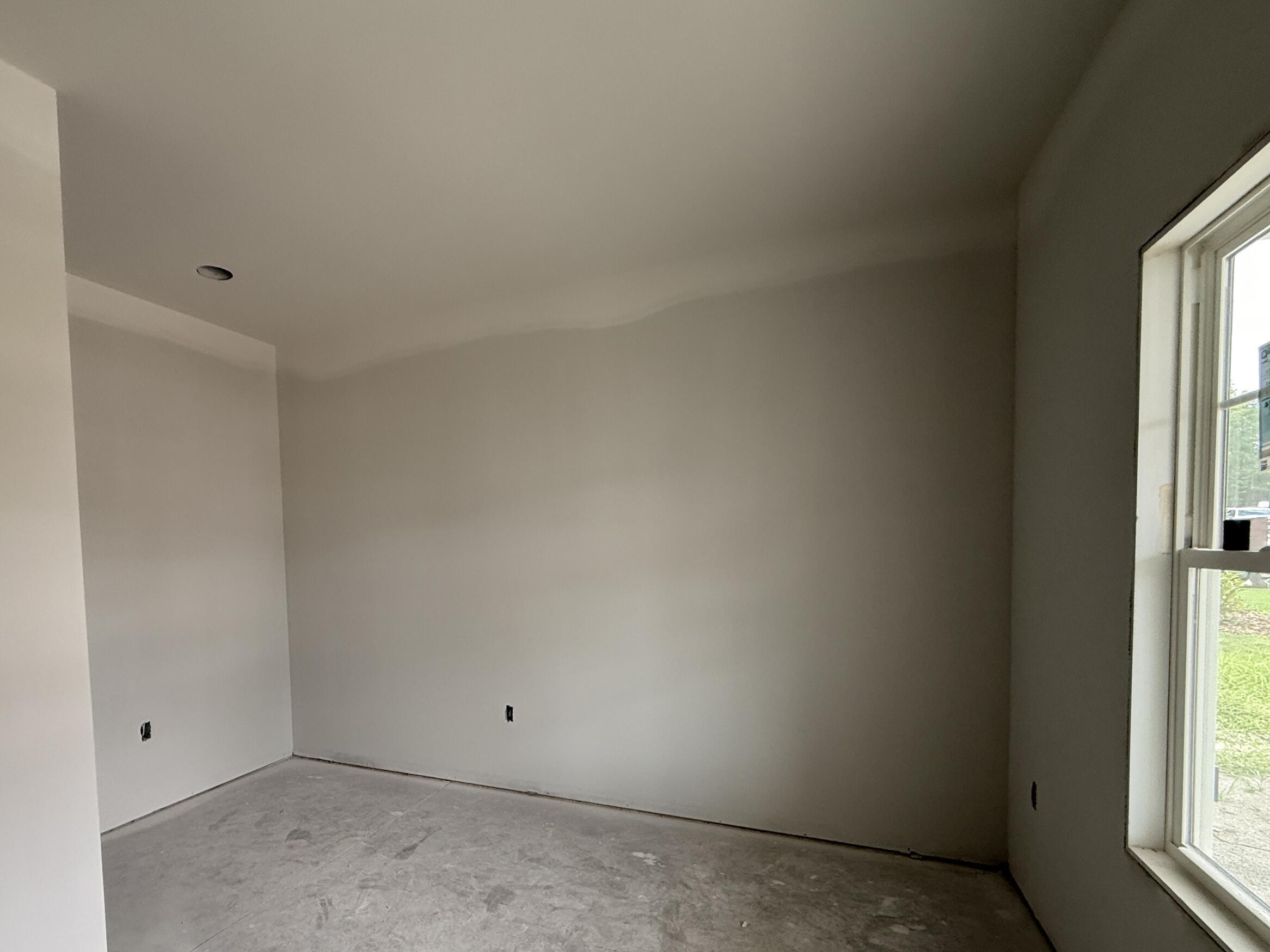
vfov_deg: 70.7
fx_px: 660
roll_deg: +3.2
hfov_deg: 86.6
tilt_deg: -3.1
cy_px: 582
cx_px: 507
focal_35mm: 18
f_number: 2.2
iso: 100
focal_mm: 2.22
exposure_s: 1/99
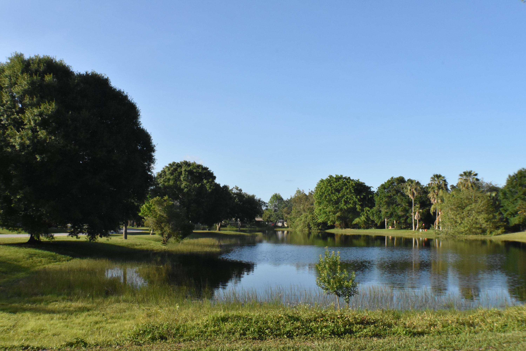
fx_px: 679
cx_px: 263
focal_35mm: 46
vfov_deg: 28.9
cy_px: 176
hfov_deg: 42.3
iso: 3200
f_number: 16
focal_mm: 31
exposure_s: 1/1000
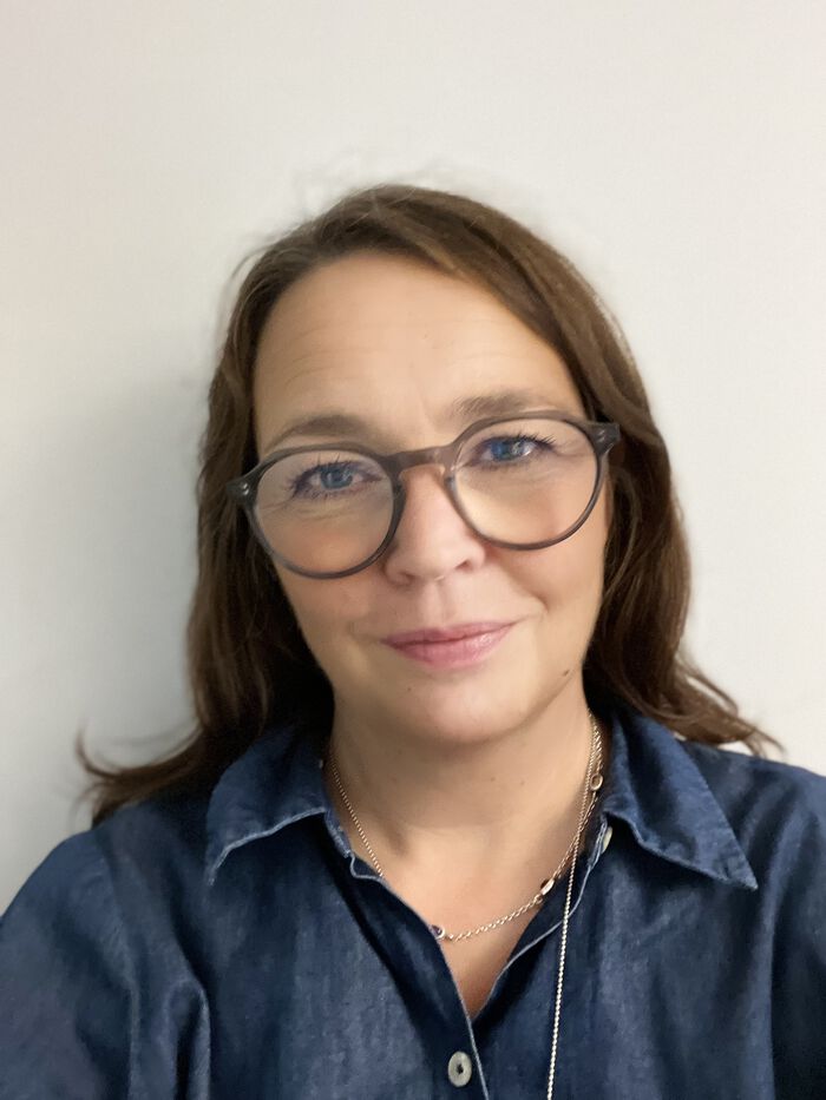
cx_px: 413
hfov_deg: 46.8
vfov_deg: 60.0
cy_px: 550
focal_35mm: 30
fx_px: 954
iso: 400
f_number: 2.2
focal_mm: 2.71
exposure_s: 1/23
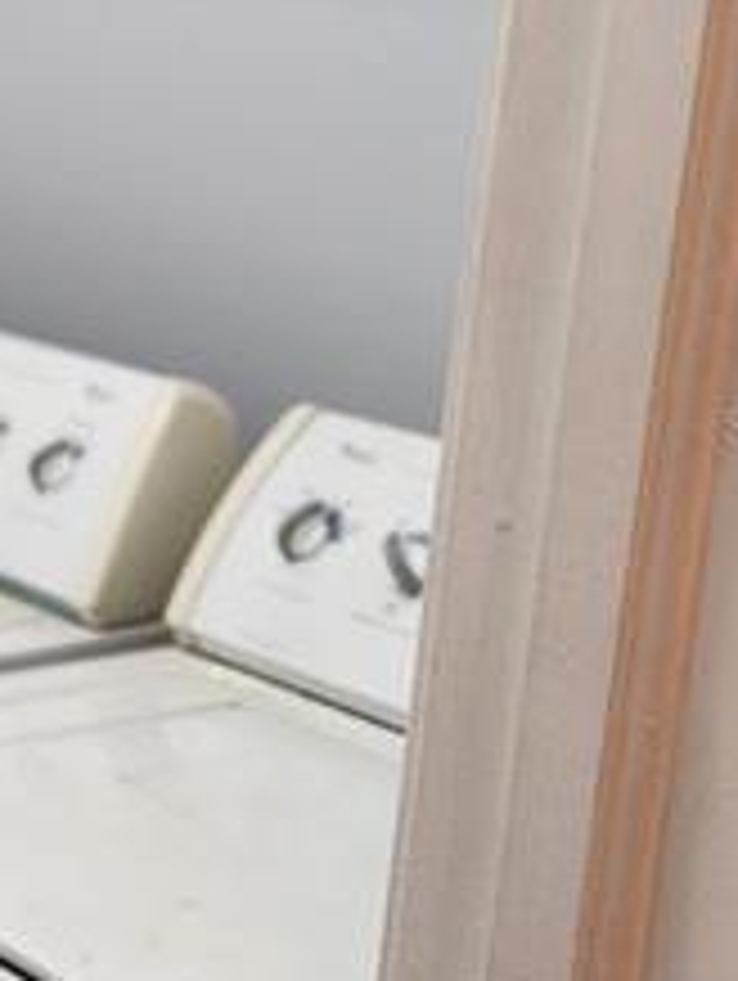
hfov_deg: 16.6
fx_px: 2298
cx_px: -369
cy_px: 423
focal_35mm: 81
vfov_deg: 24.1
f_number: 1.8
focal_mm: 6.4
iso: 320
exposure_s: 1/120
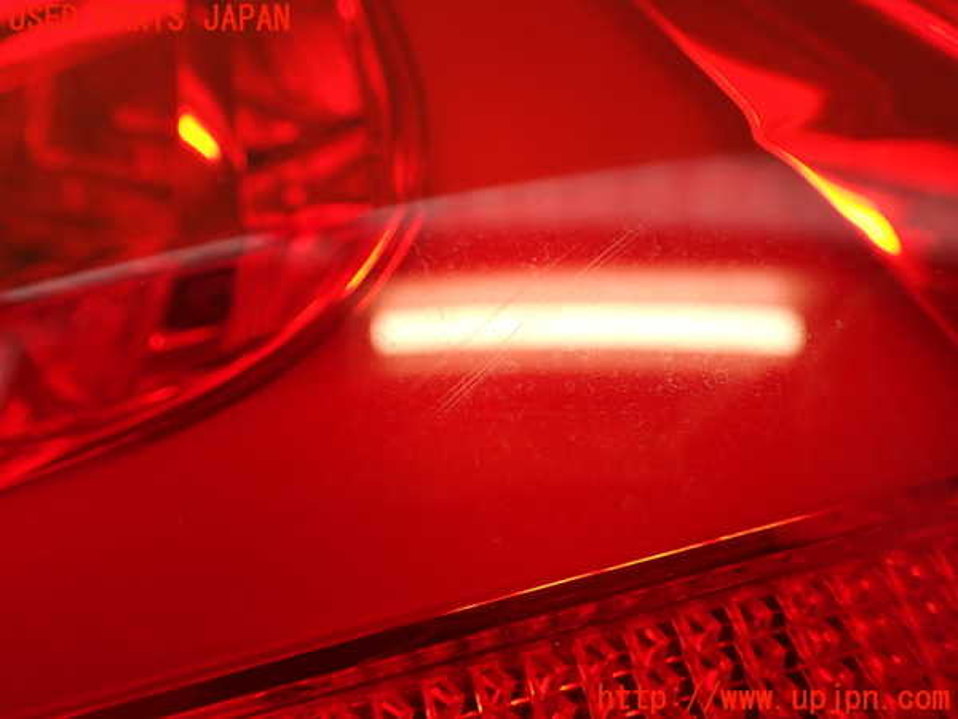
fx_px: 886
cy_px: 360
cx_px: 479
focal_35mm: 32
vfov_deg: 44.2
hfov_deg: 56.8
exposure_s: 1/60
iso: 200
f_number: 2.4
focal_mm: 5.79
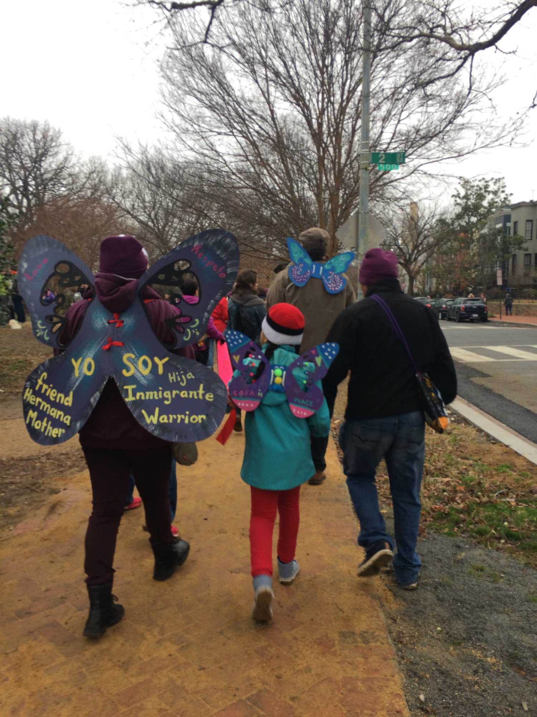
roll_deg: -0.2
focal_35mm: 29
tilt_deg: -9.8
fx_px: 600
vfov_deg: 61.7
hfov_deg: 48.2
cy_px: 358
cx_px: 268
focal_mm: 4.15
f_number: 2.2
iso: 32
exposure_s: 1/121
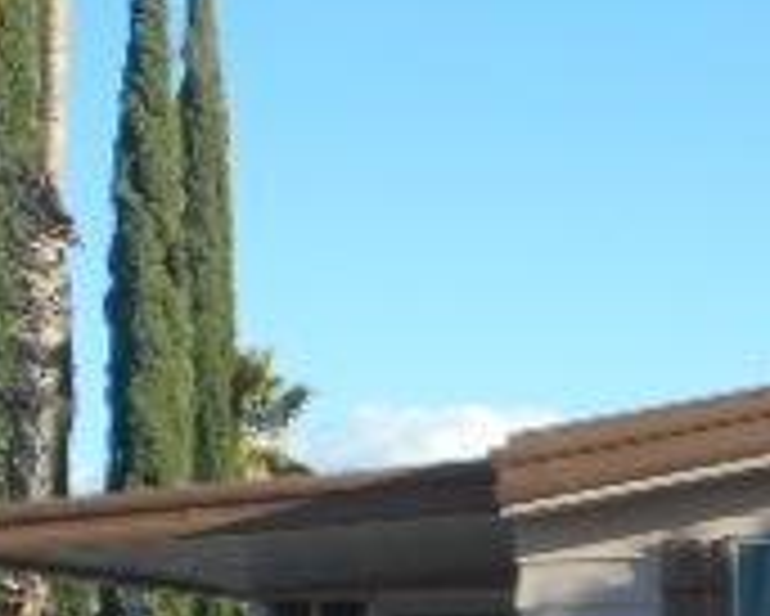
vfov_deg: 12.4
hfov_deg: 14.3
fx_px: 2827
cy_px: 531
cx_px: 1211
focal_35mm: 124
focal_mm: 6
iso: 80
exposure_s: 1/320
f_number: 4.2
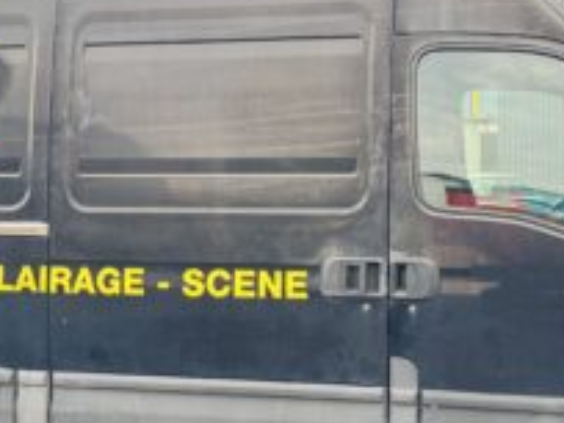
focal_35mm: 47
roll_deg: +1.8
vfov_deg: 30.8
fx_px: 766
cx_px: 290
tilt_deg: -3.0
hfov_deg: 40.4
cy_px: 241
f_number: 1.78
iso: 160
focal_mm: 6.76
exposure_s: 1/121
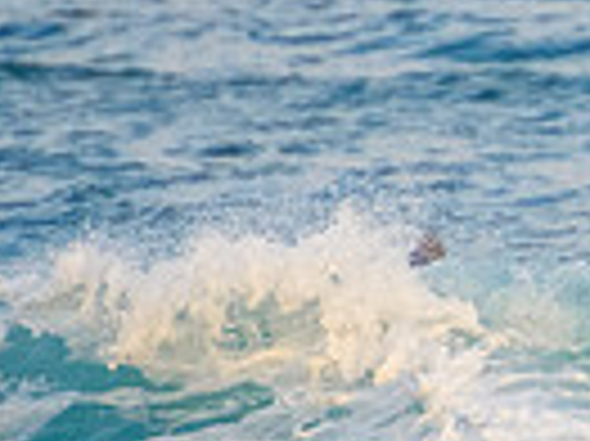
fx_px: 44649
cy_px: 290
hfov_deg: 0.8
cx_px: 1121
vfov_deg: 0.6
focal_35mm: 2622
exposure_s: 1/1600
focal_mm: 400
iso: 1800
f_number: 5.6
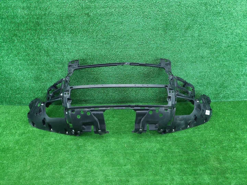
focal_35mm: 26
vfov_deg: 53.1
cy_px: 92
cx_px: 124
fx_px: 186
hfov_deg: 67.3
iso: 295
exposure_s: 1/50
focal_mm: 5.4
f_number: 1.8
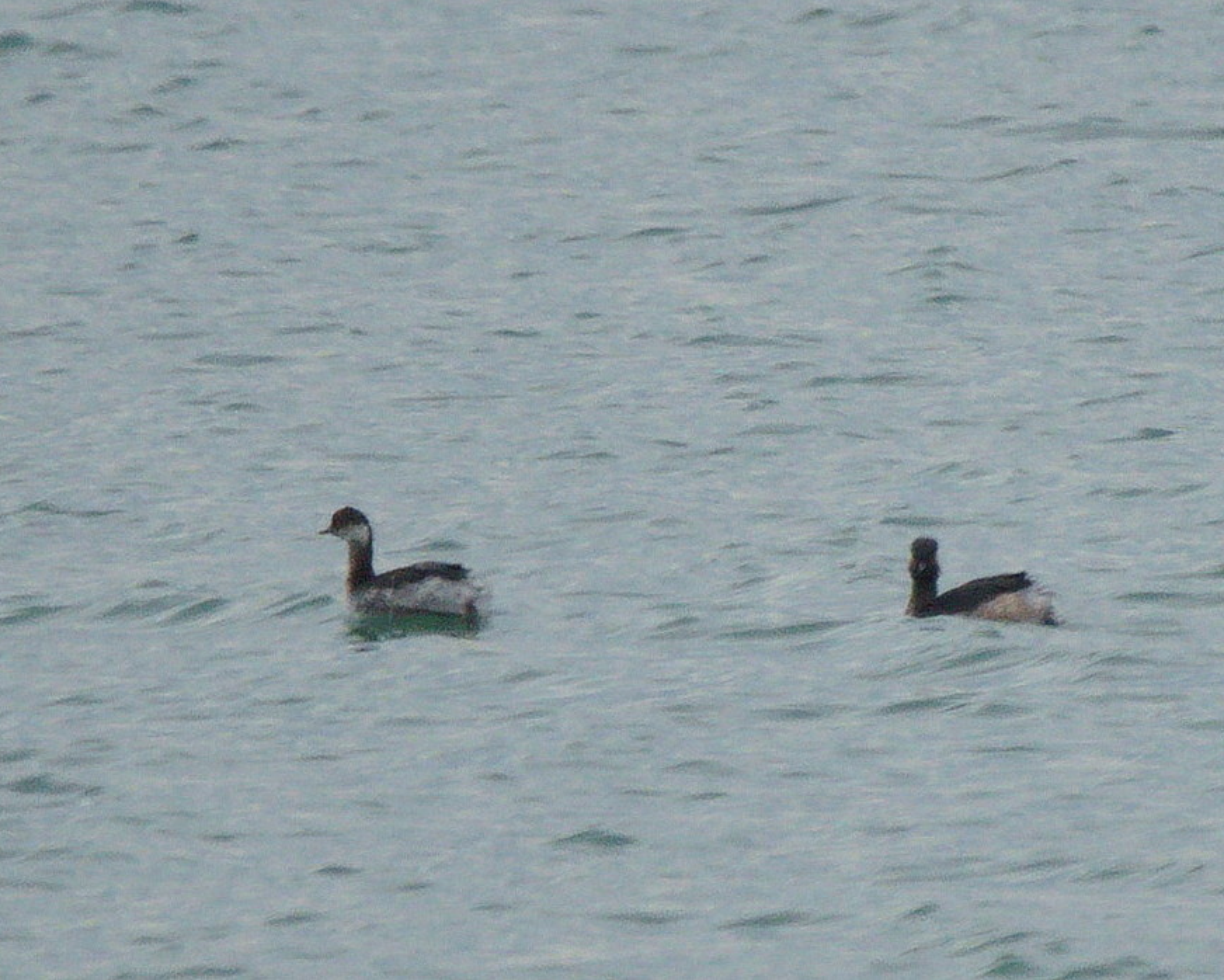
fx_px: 24567
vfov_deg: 2.3
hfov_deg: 2.9
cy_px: 490
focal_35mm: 678
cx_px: 547
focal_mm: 600
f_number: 6.3
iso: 800
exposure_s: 1/2000
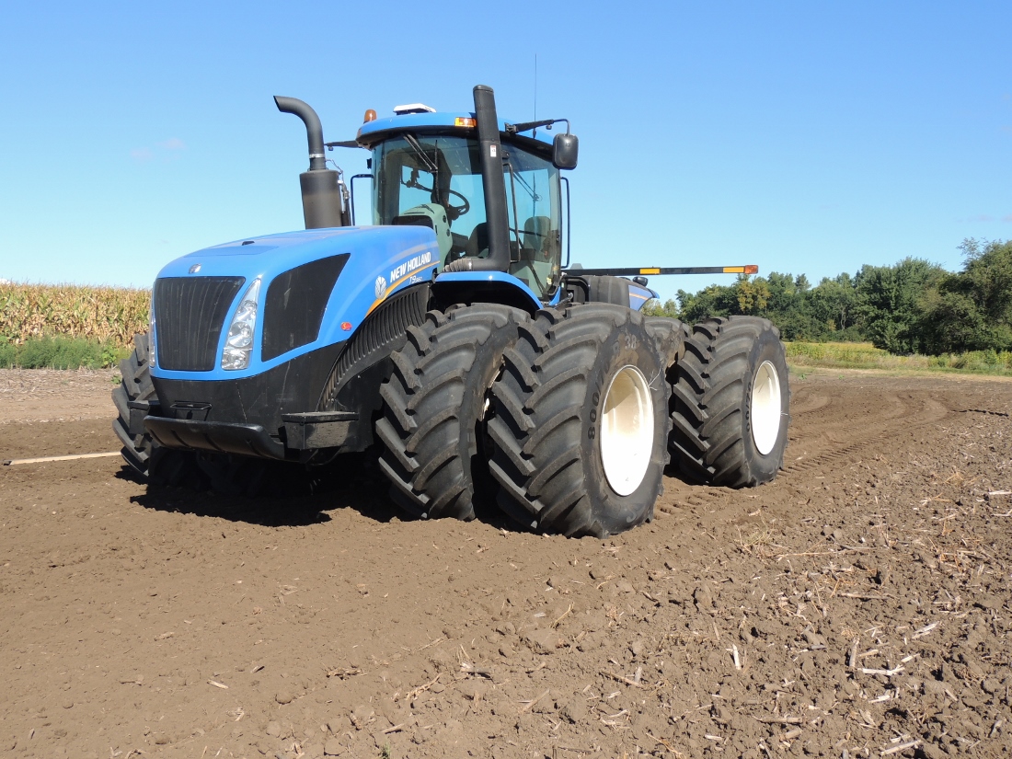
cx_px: 506
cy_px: 380
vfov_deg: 40.7
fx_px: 1023
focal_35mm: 35
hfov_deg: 52.6
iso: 100
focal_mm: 6.2
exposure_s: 1/800
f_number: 3.3
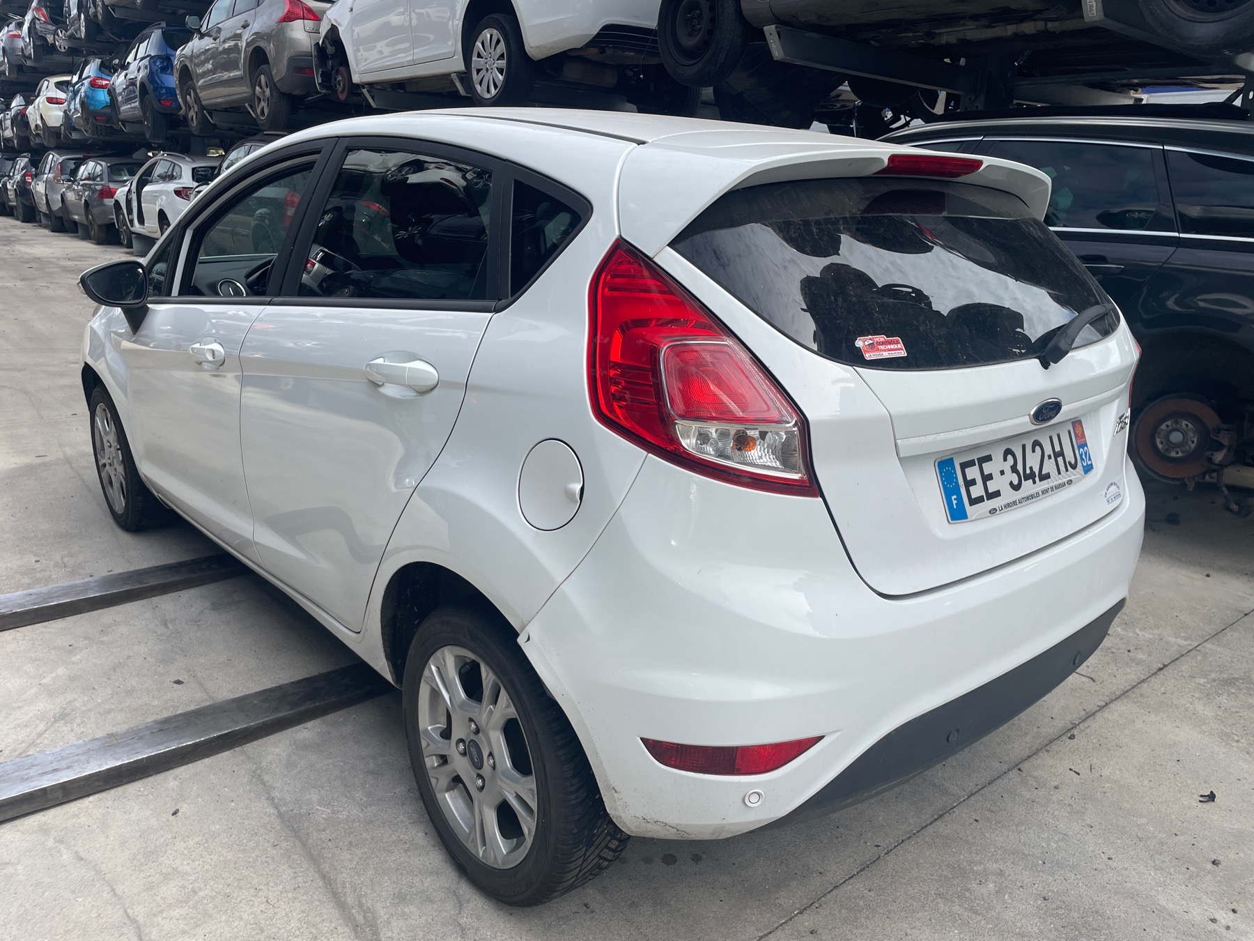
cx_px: 627
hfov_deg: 67.3
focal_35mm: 26
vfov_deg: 53.1
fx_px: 942
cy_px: 470
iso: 32
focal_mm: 4.2
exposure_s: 1/2747
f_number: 1.6
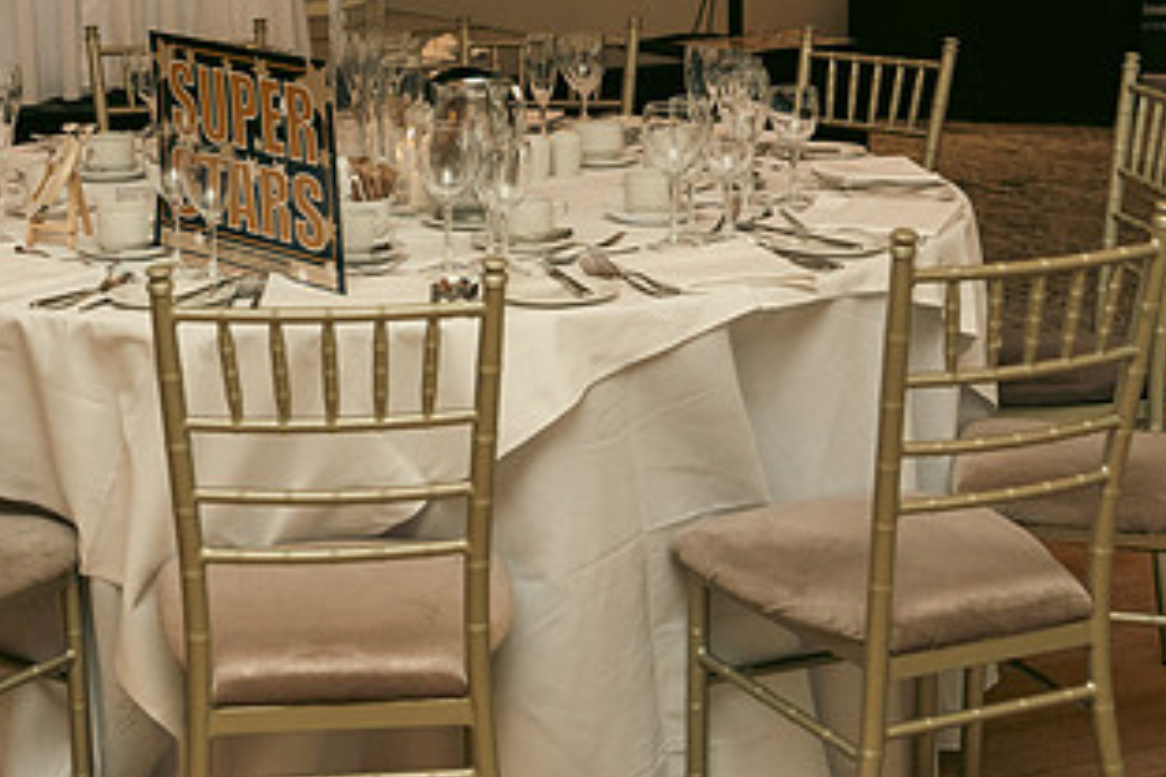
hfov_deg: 25.8
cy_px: 118
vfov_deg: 17.3
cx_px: 333
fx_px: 2526
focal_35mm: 78
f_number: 3.5
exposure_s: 1/160
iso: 2500
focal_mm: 42
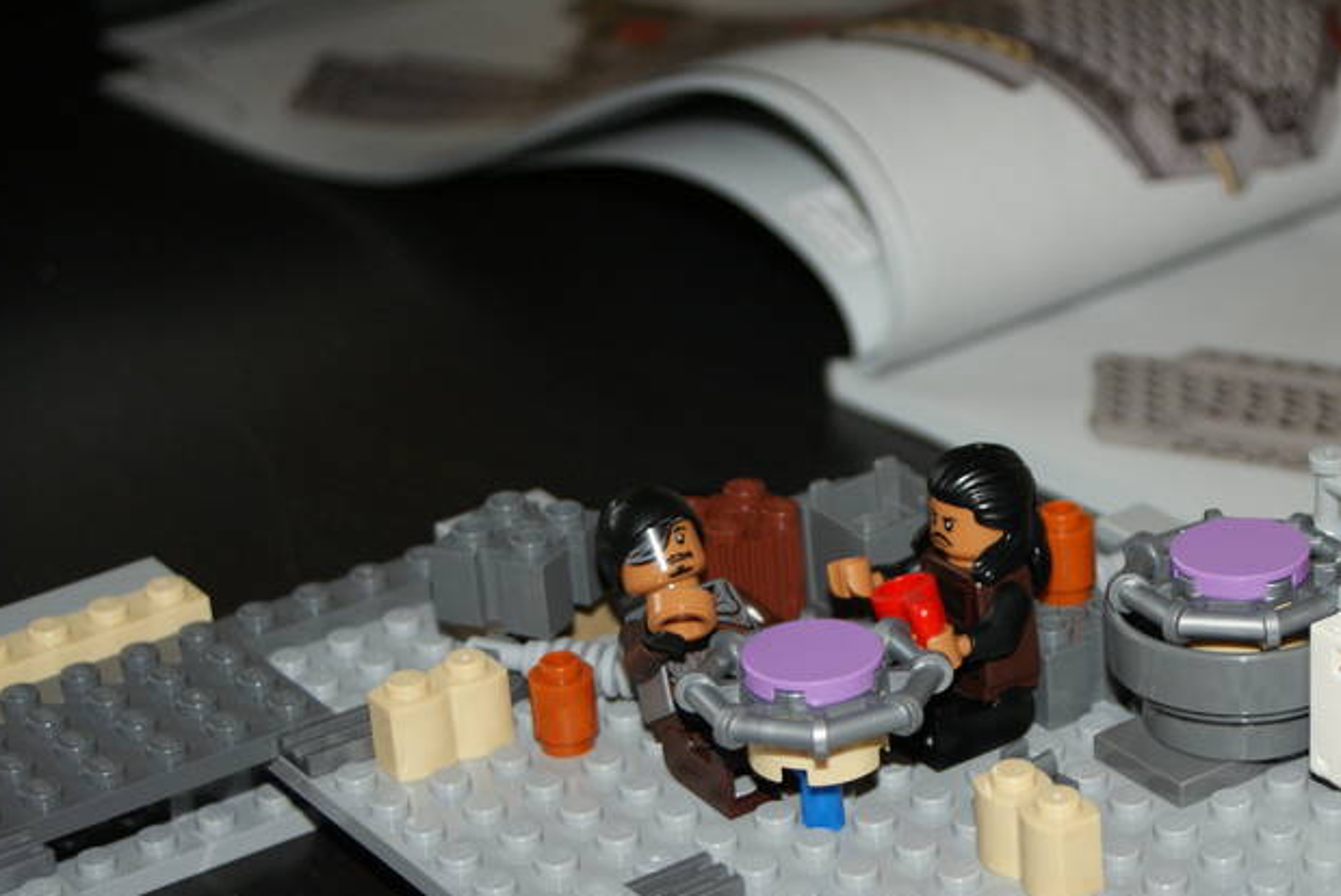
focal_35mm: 109
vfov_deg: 12.6
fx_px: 4064
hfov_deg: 18.7
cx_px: 914
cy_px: 628
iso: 400
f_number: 5.6
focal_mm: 50
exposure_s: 1/80
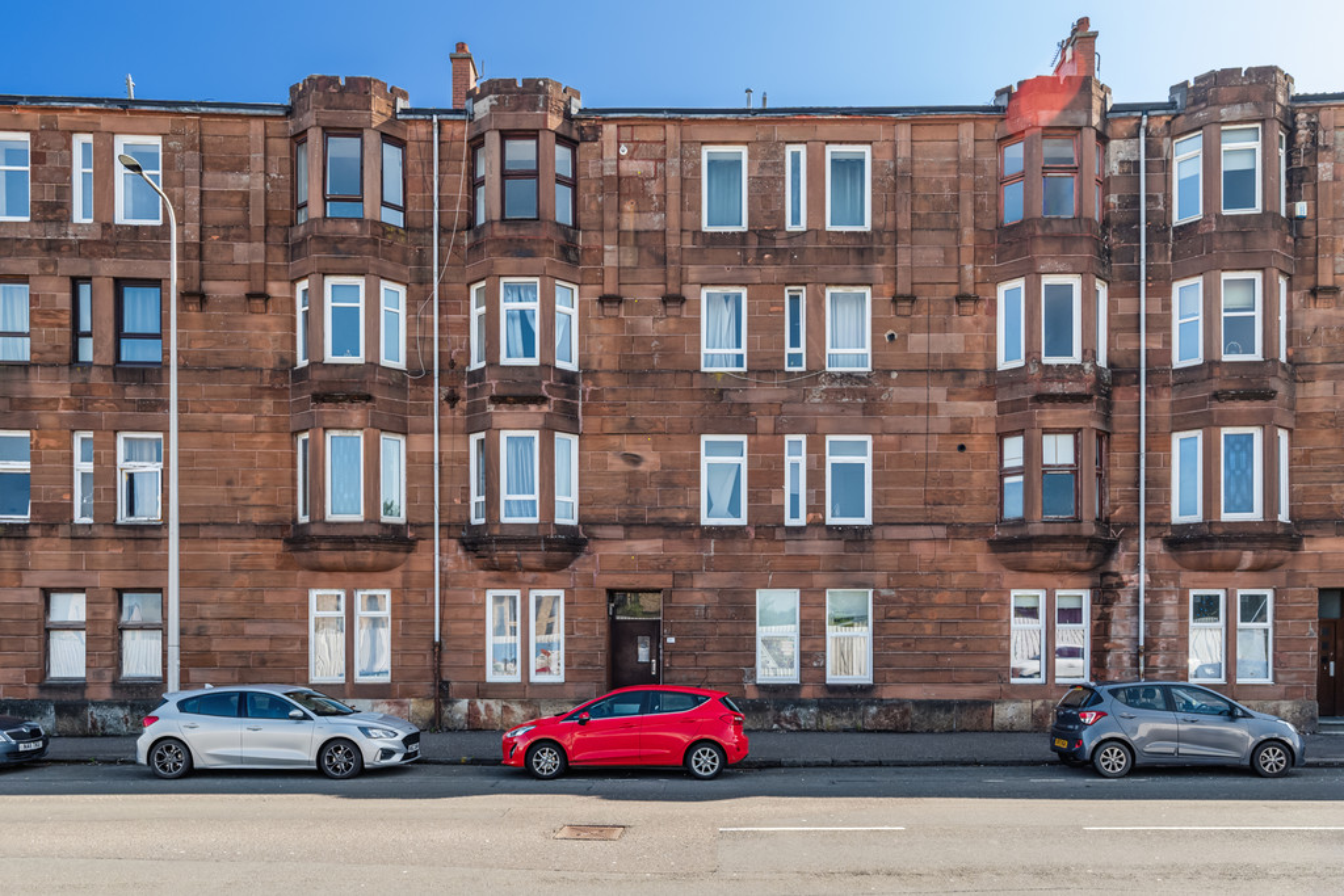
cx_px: 672
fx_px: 859
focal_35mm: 23
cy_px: 448
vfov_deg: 55.1
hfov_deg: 76.1
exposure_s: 1/100
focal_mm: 23
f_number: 8
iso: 320
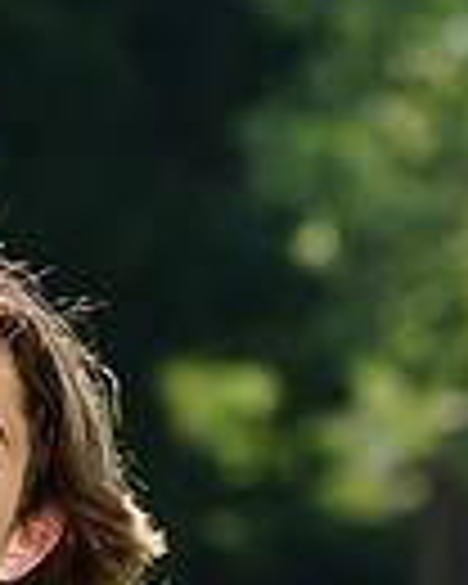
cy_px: 814
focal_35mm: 962
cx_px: -202
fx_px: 16656
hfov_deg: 1.6
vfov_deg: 2.0
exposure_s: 1/200
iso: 200
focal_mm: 229
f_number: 10
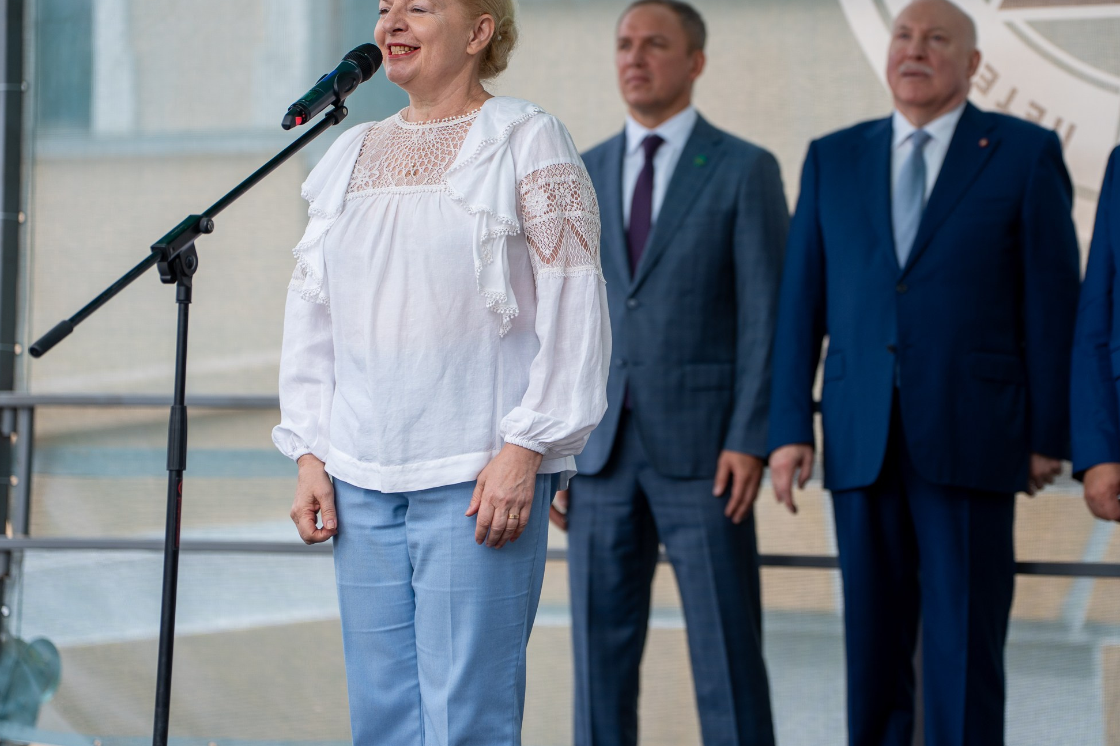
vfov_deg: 8.8
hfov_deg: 13.2
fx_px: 4853
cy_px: 258
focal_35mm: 156
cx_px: 678
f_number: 2.8
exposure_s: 1/500
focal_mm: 113
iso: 125
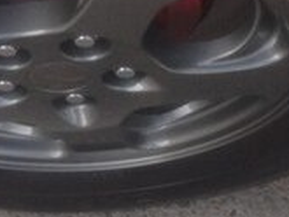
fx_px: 1103
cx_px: 53
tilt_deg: -51.6
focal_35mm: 132
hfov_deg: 14.8
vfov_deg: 11.0
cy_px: -69
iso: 64
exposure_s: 1/120
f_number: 2.4
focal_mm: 4.12
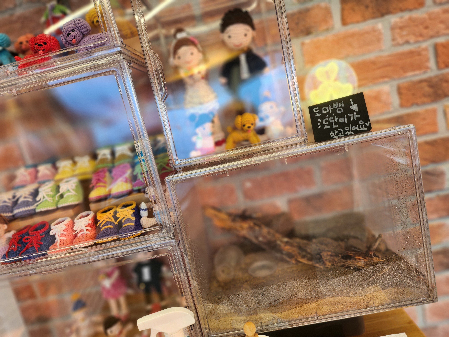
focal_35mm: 24
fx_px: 311
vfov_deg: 56.8
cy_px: 168
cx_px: 224
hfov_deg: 71.6
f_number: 1.8
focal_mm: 5
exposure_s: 1/120
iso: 160
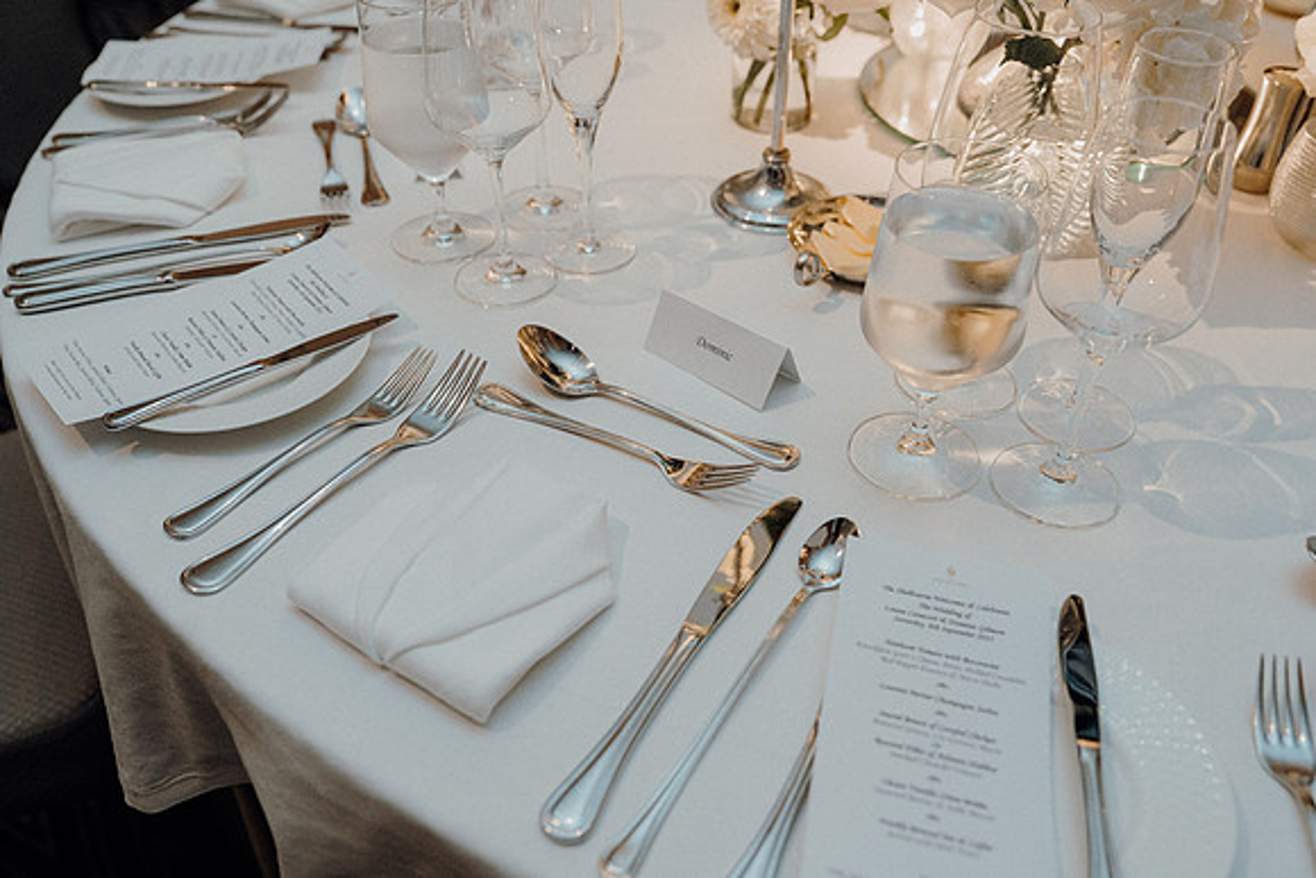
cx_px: 658
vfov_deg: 41.1
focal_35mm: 32
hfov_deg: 58.7
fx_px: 1170
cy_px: 439
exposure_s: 1/200
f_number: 3.5
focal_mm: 32
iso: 2500
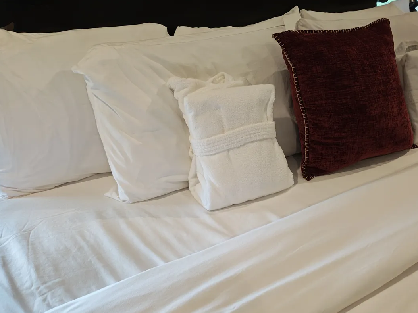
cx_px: 238
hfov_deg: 48.9
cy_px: 128
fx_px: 459
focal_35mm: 38
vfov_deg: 37.6
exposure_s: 1/60
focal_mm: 4.68
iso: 941
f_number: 1.7
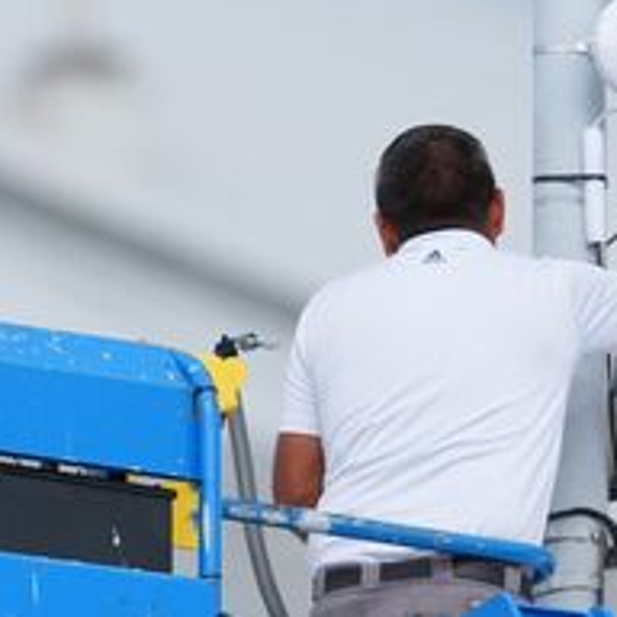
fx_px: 38516
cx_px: -325
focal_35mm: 1910
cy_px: 199
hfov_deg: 0.9
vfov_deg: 0.9
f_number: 4
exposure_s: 1/4000
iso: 640
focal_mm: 400
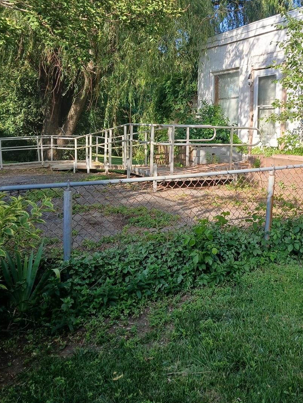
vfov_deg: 49.8
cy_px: 162
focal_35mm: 37
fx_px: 432
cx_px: 211
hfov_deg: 38.1
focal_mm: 3.98
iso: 20
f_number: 1.8
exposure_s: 1/154
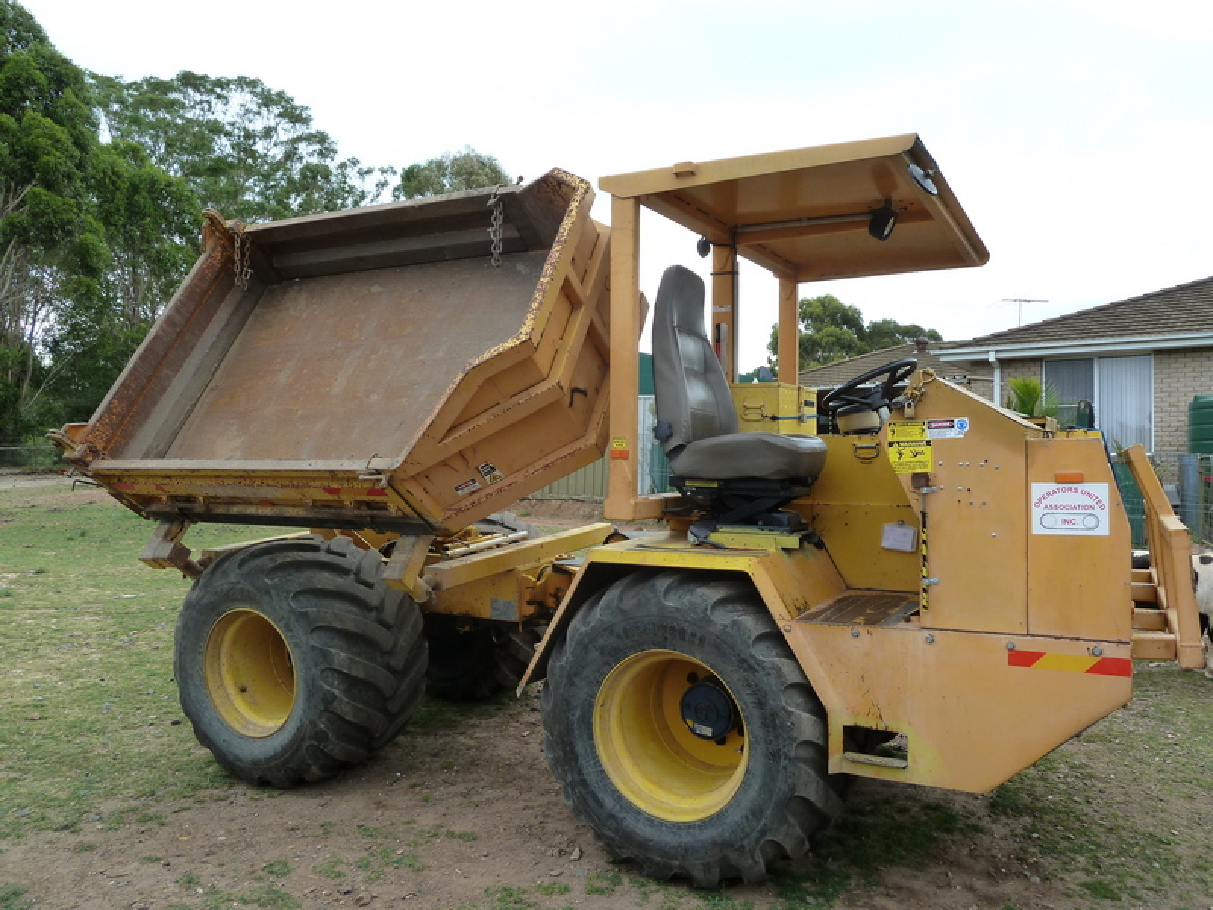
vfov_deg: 54.9
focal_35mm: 25
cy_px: 455
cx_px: 606
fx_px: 876
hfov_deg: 69.4
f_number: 4
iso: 125
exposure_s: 1/200
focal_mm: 4.1
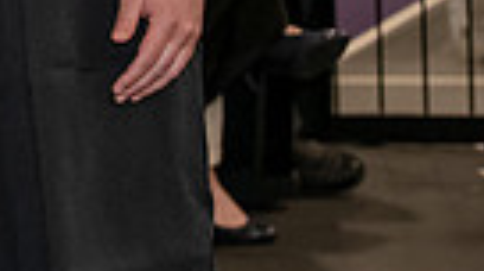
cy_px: -383
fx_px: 4011
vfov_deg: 3.8
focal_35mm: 313
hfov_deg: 6.7
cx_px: -459
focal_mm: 70
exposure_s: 1/200
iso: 2500
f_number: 5
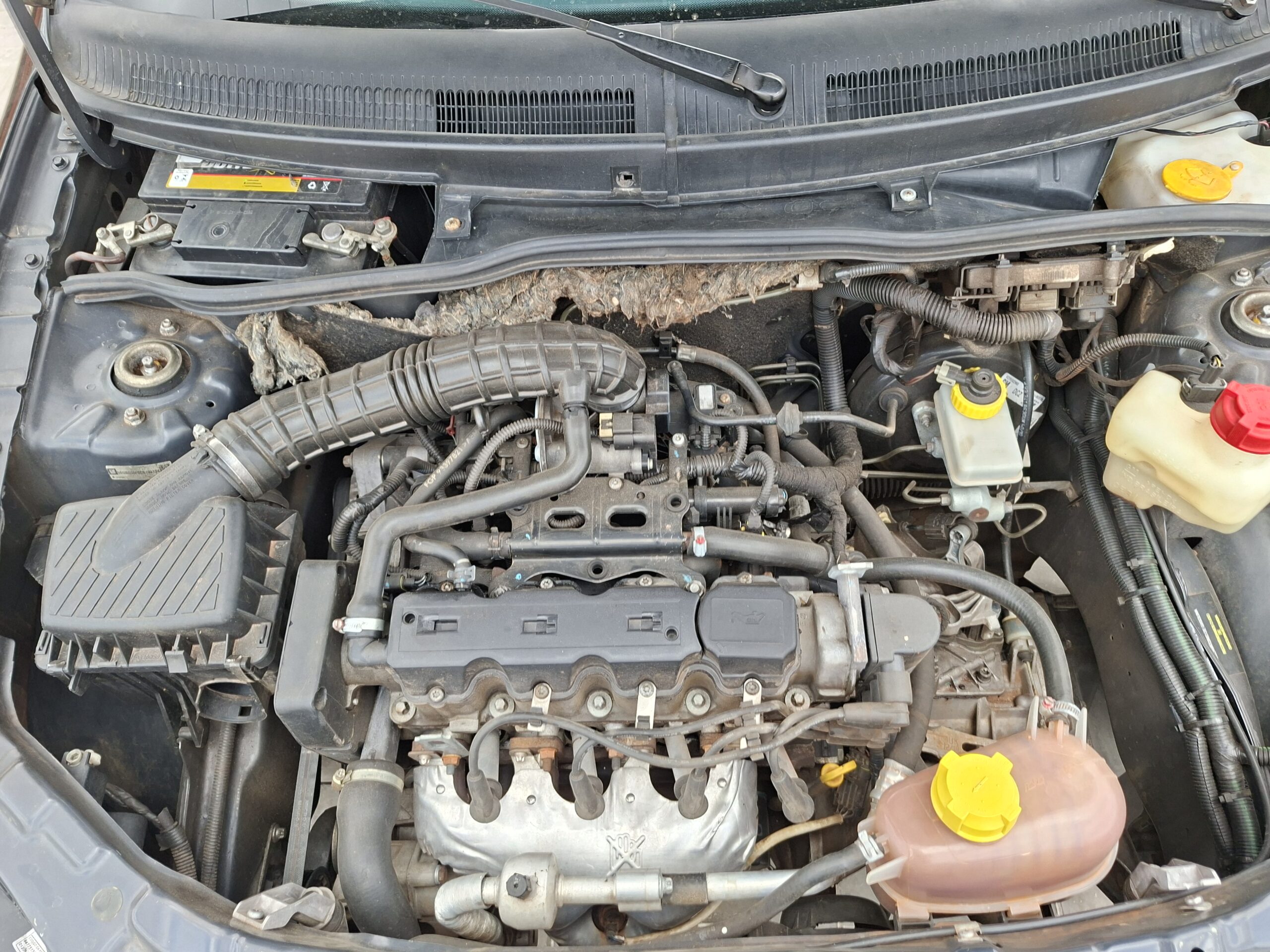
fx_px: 844
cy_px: 476
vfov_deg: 58.9
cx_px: 635
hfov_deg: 73.9
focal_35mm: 23
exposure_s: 1/354
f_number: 1.8
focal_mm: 5.54
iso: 50
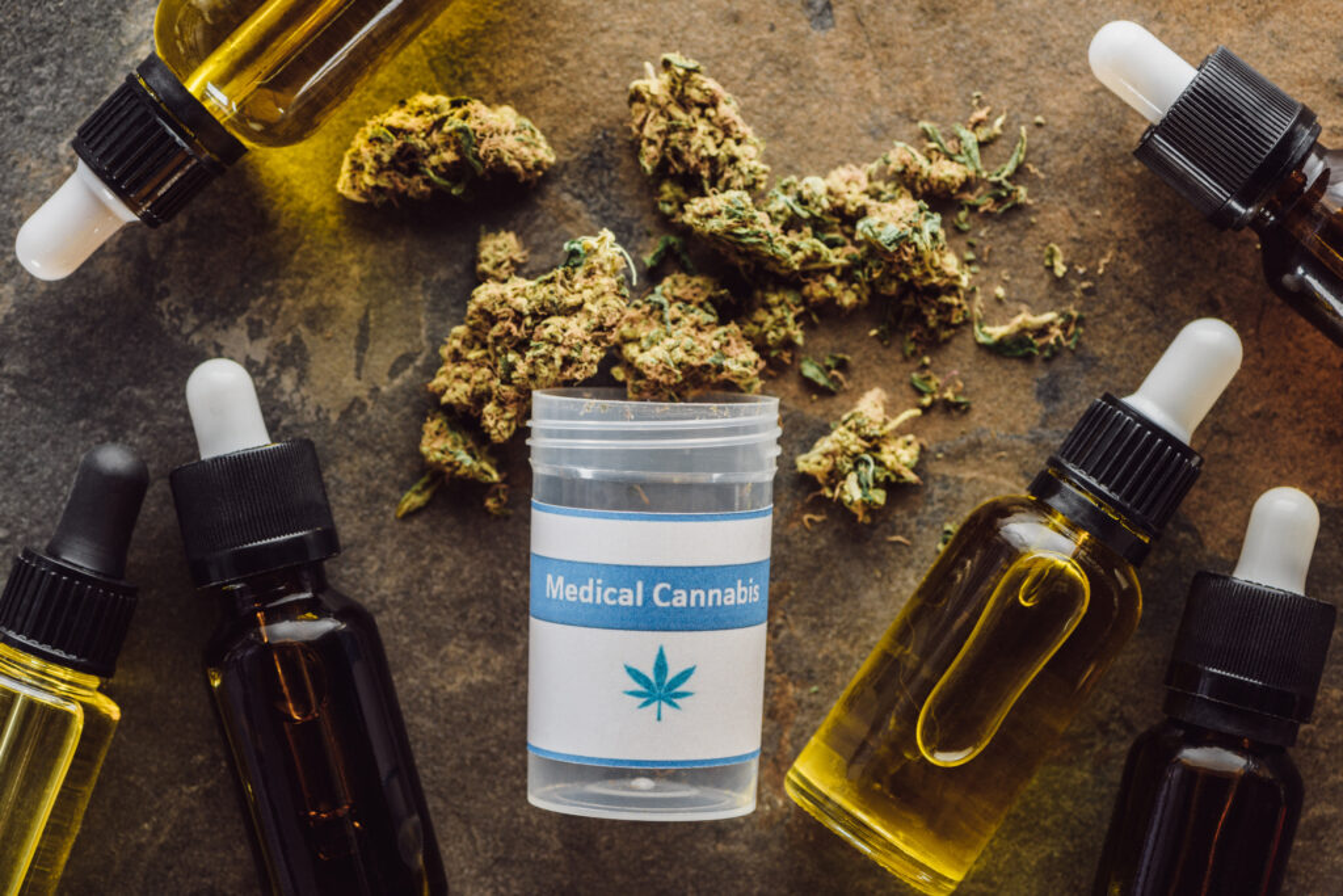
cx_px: 672
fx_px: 3917
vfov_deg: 13.0
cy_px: 448
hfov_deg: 19.5
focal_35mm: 105
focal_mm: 105
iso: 250
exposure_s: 1/160
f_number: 9
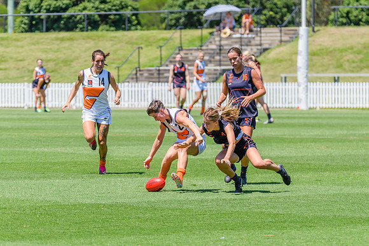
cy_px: 132
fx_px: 3379
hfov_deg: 6.3
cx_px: 190
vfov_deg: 4.2
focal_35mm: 330
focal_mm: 250
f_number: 8
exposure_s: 1/2000
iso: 800
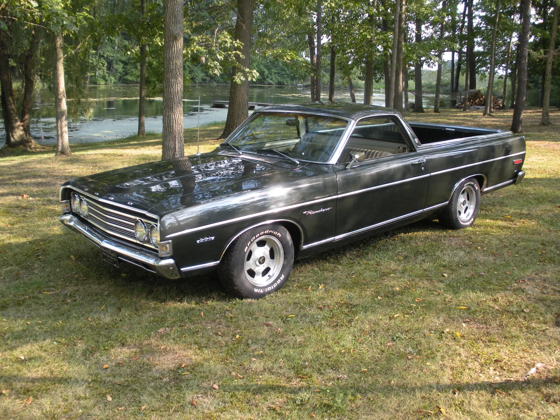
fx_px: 582
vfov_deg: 39.7
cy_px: 210
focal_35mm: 36
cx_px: 280
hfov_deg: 51.4
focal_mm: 6.3
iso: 64
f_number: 3.5
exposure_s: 1/87.2
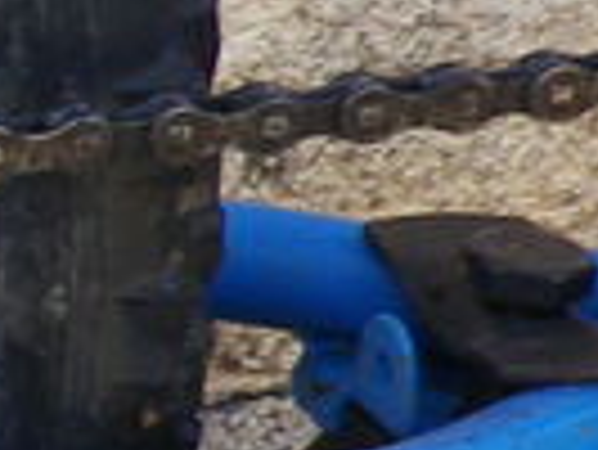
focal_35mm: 211
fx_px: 3648
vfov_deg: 7.1
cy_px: 243
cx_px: -1272
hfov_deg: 7.9
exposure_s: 1/80
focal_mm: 5
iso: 80
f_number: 3.2
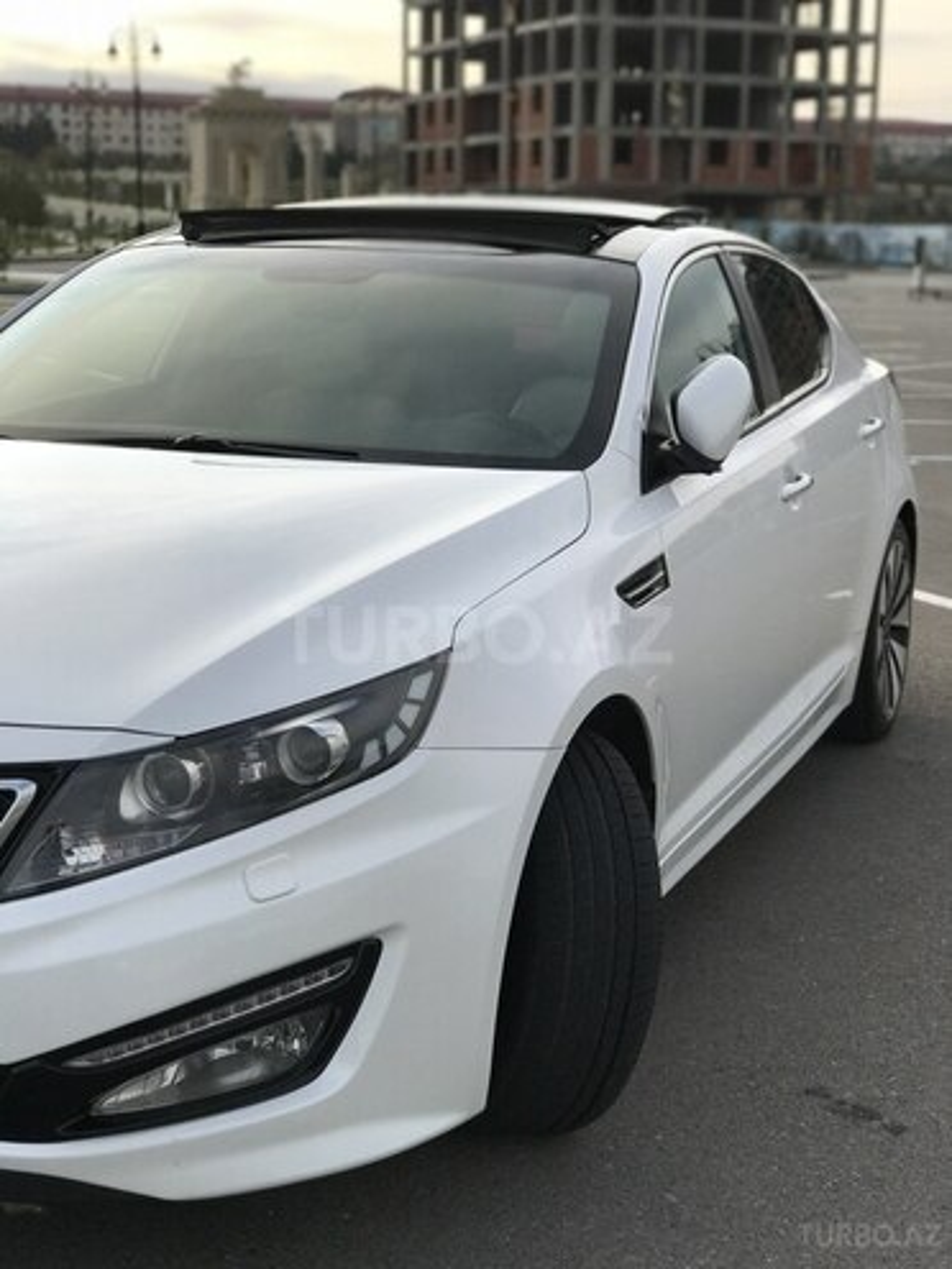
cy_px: 634
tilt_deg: -9.7
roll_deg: -0.8
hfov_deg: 25.7
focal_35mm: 57
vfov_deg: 33.8
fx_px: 2090
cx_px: 476
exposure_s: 1/725
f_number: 2.8
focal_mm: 6.6
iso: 20
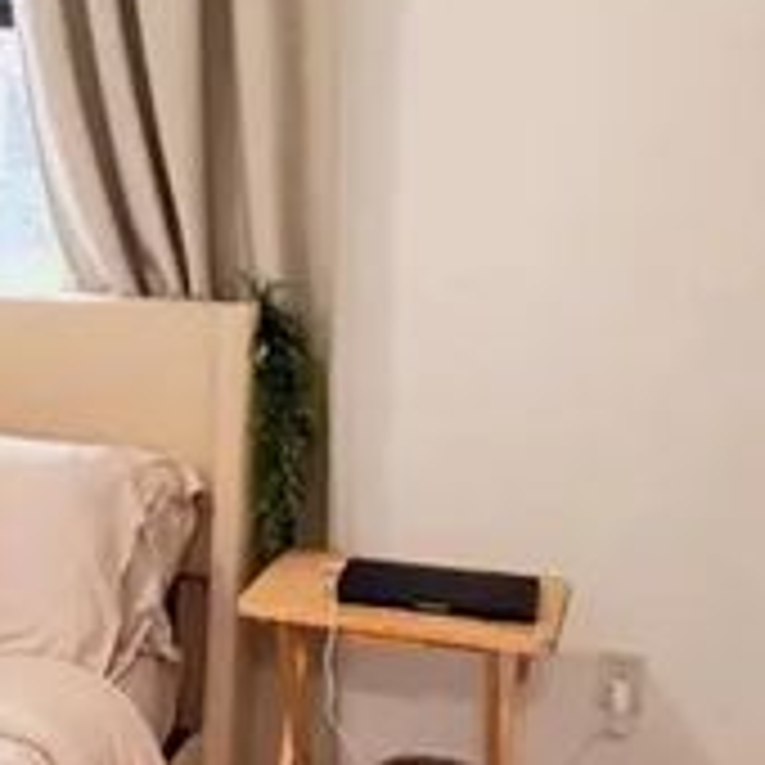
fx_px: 1550
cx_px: -86
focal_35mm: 62
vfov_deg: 27.6
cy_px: 493
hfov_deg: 25.6
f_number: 2.2
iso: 640
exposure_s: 1/60
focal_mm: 2.22
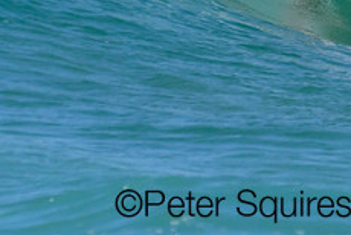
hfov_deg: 0.7
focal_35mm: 2765
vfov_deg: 0.5
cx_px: 304
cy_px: -159
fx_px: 26993
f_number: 16
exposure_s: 1/2000
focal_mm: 800
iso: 1600
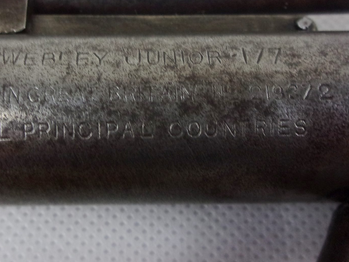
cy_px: 96
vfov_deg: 27.9
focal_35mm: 52
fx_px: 524
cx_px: 132
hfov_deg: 36.6
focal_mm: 5.1
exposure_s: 1/34
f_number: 3.9
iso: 168
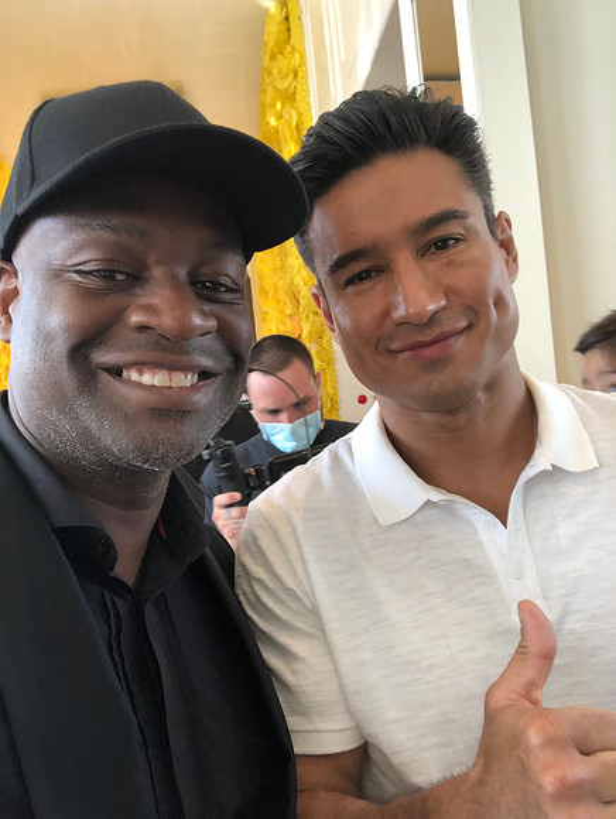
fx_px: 758
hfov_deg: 44.2
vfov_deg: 56.8
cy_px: 410
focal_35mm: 32
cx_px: 308
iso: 80
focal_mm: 2.87
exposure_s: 1/60
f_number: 2.2
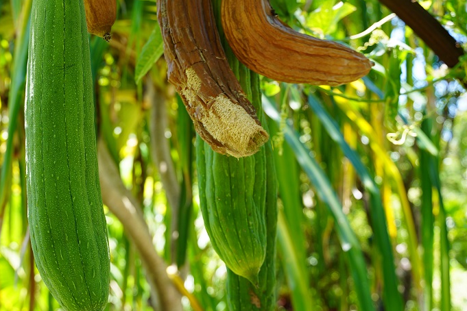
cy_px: 121
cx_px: 145
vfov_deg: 20.9
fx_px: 843
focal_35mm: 65
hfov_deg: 30.7
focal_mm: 41
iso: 100
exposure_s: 1/80
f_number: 4.5
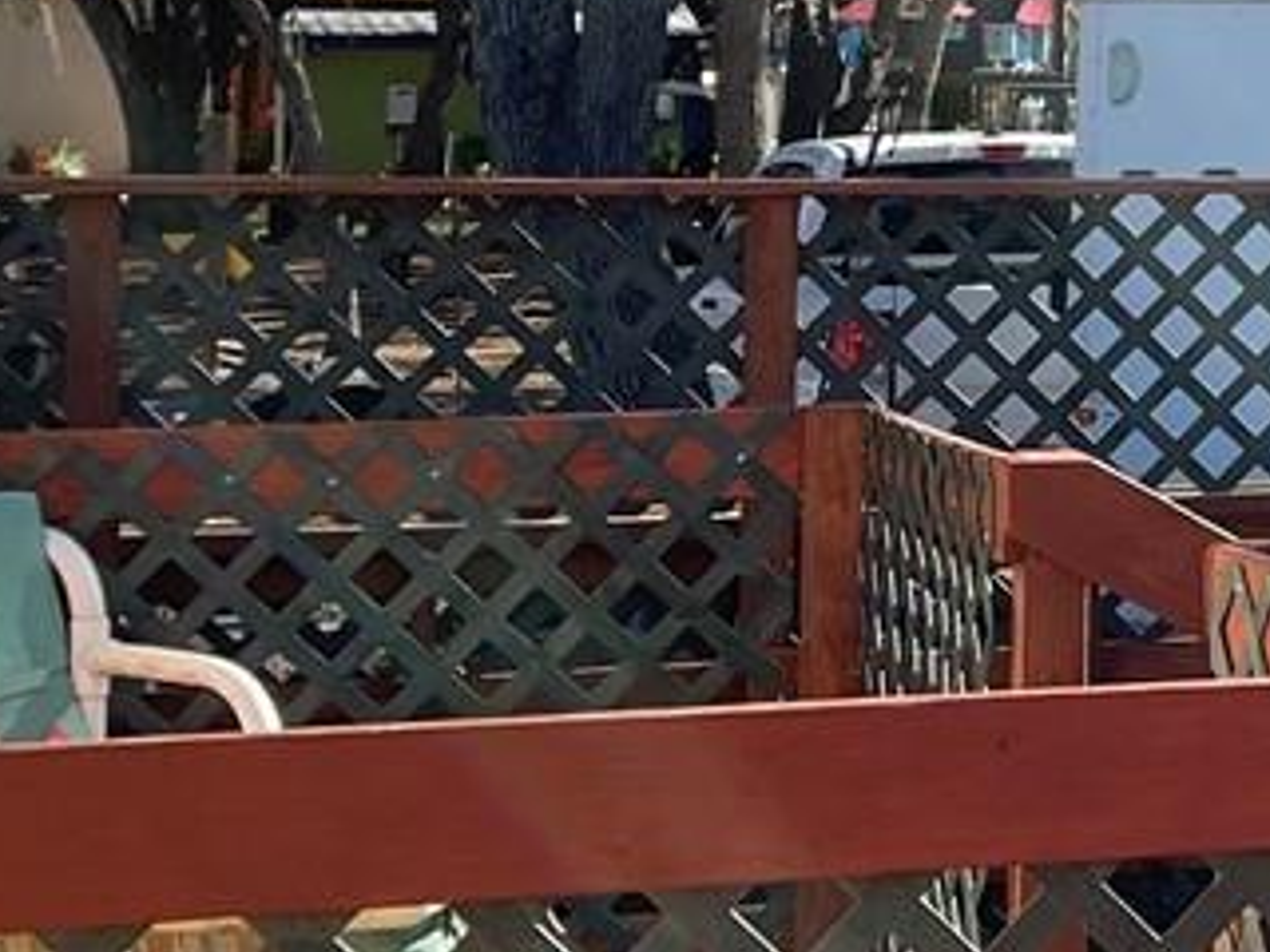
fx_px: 4586
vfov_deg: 11.6
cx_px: 1877
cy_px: -155
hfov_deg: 14.7
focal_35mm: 125
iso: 32
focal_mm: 5.1
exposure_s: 1/1439
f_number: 1.6
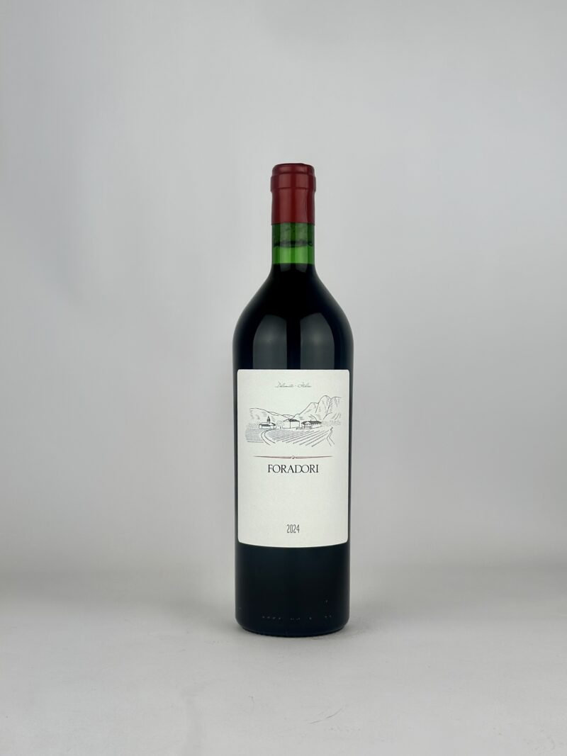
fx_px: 1049
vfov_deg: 39.7
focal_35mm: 48
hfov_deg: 30.3
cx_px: 284
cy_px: 378
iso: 80
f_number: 1.78
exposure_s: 1/1357
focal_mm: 6.86
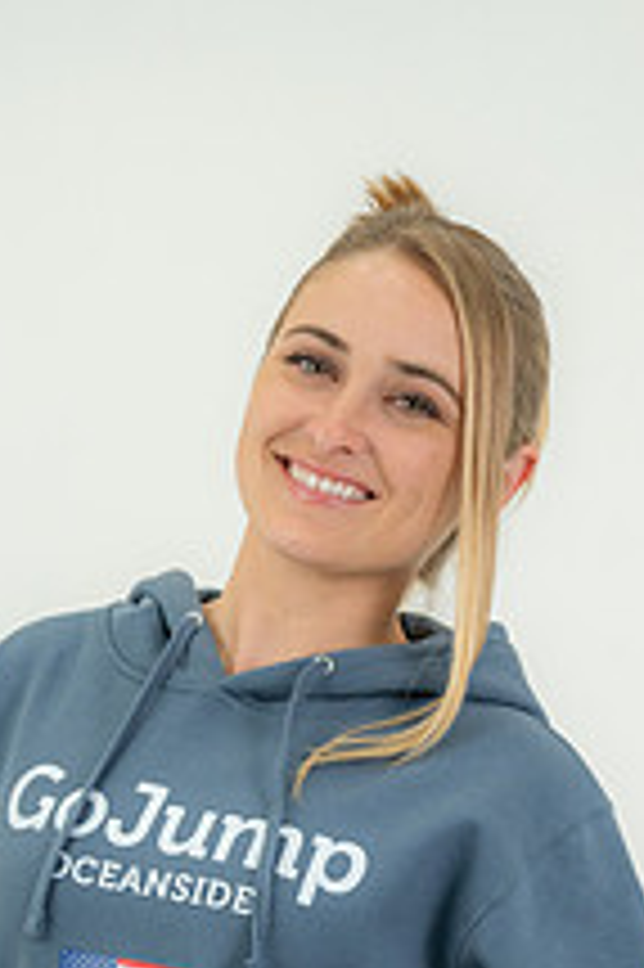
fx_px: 3091
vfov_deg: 17.4
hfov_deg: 11.9
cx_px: 194
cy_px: 936
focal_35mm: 115
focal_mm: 55
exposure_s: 1/160
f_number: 6.3
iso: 800
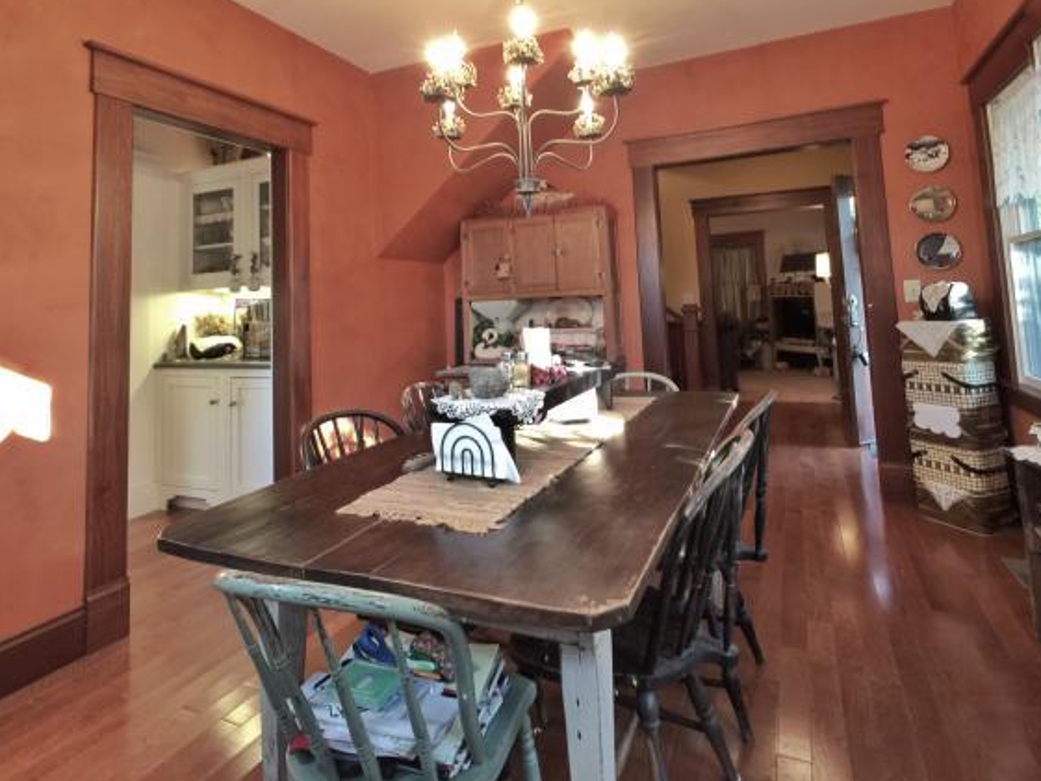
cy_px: 394
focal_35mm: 30
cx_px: 536
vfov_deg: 46.8
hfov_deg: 59.9
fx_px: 902
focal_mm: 4.15
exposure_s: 1/15
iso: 64
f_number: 2.2
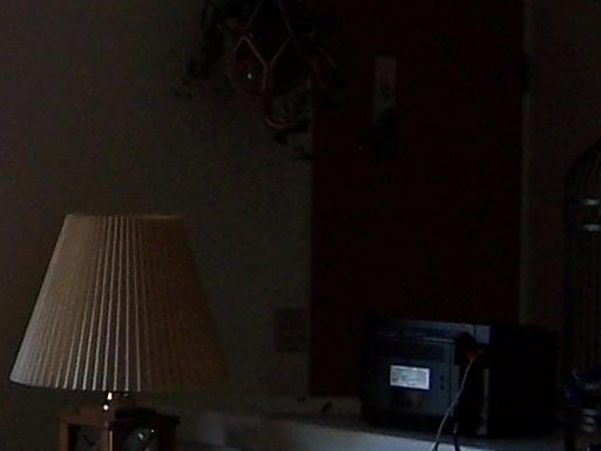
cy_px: 211
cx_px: -302
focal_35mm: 171
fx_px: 2969
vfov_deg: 8.7
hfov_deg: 11.1
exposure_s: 1/60
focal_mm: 6.3
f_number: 2.8
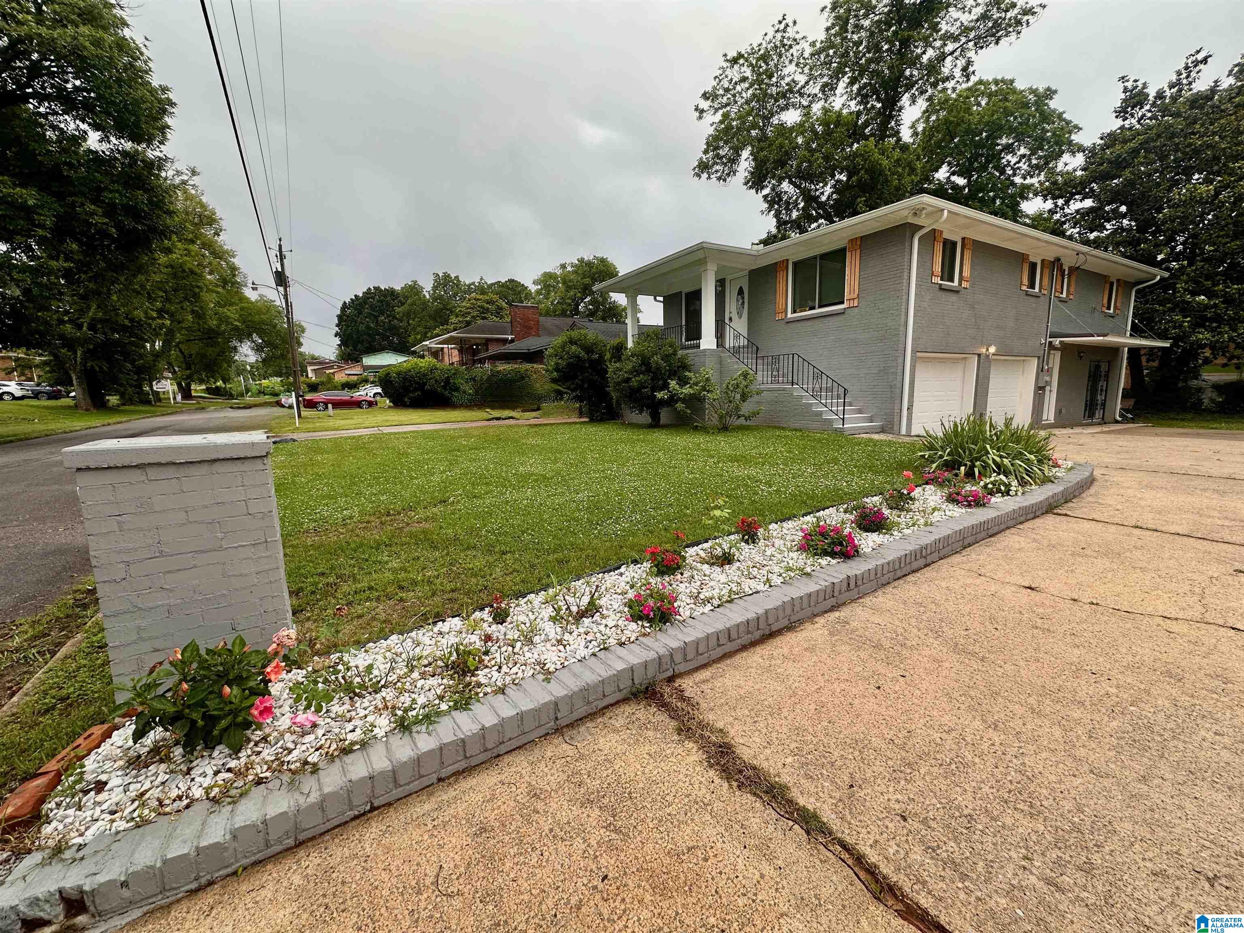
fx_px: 503
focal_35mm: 14
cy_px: 466
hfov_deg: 102.1
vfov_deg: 85.7
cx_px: 622
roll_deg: +1.5
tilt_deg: -7.8
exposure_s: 1/220
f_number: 2.2
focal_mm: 2.22
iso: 40
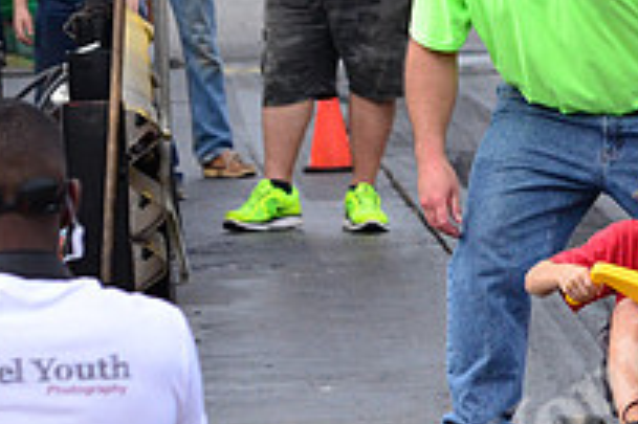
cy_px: 298
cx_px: 764
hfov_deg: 3.9
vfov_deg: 2.6
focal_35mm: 522
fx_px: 9243
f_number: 8
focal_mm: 122
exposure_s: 1/1000
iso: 1000
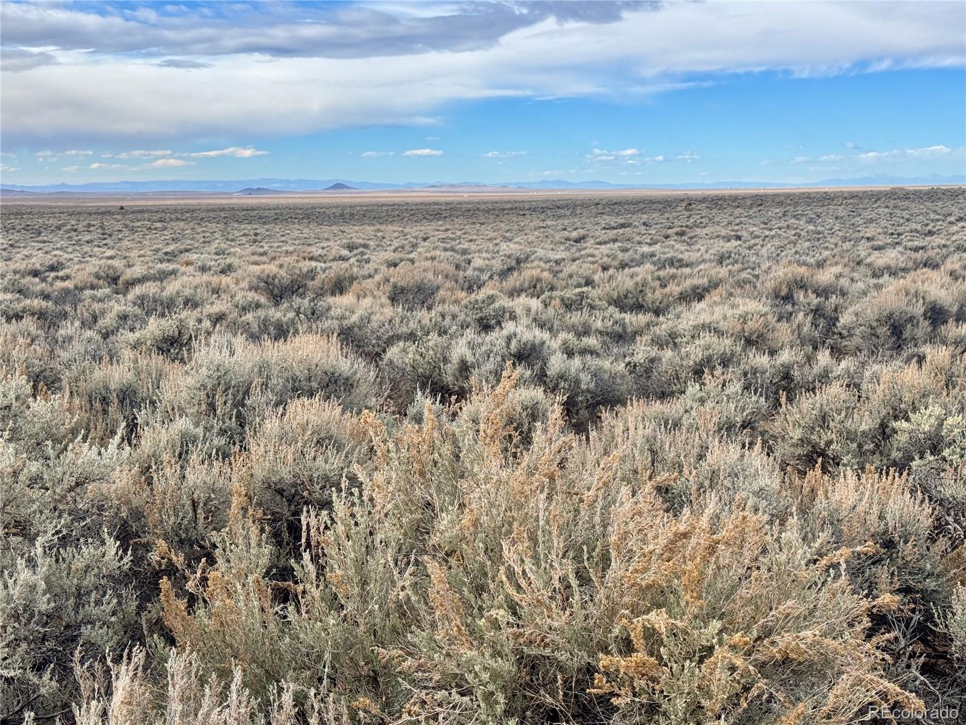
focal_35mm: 48
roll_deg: -0.4
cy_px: 362
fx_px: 1339
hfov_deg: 39.7
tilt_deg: -8.8
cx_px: 483
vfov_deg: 30.3
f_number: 1.78
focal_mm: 6.76
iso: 64
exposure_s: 1/2833
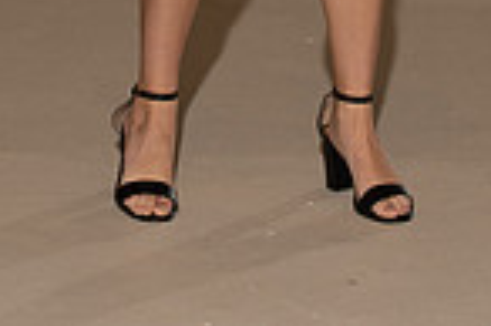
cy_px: -427
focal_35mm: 253
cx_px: 170
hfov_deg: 8.1
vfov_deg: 5.3
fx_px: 3447
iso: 800
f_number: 9
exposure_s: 1/250
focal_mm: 82
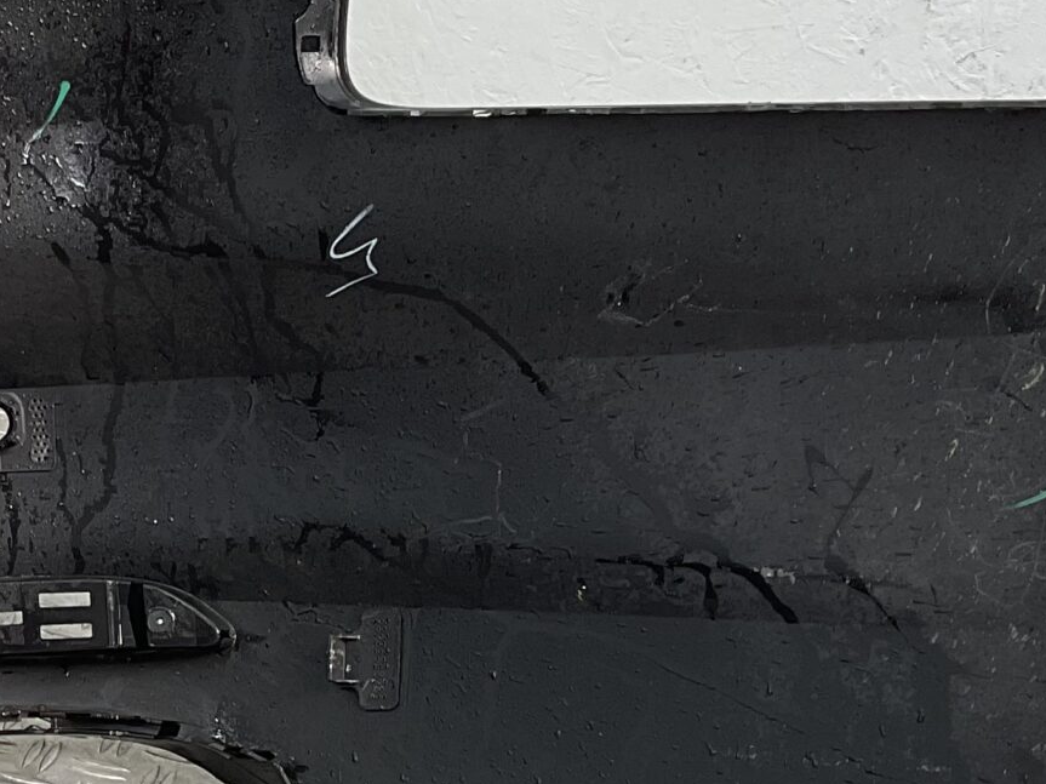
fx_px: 2598
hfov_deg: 22.0
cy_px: 692
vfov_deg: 16.9
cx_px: 34
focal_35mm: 86
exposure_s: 1/120
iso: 25
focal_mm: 3
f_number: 1.8
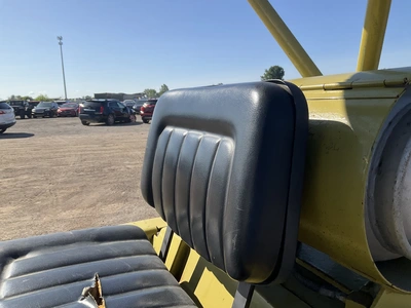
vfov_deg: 48.2
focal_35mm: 29
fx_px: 344
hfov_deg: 61.7
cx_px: 206
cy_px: 154
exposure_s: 1/1786
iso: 25
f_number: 1.8
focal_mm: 3
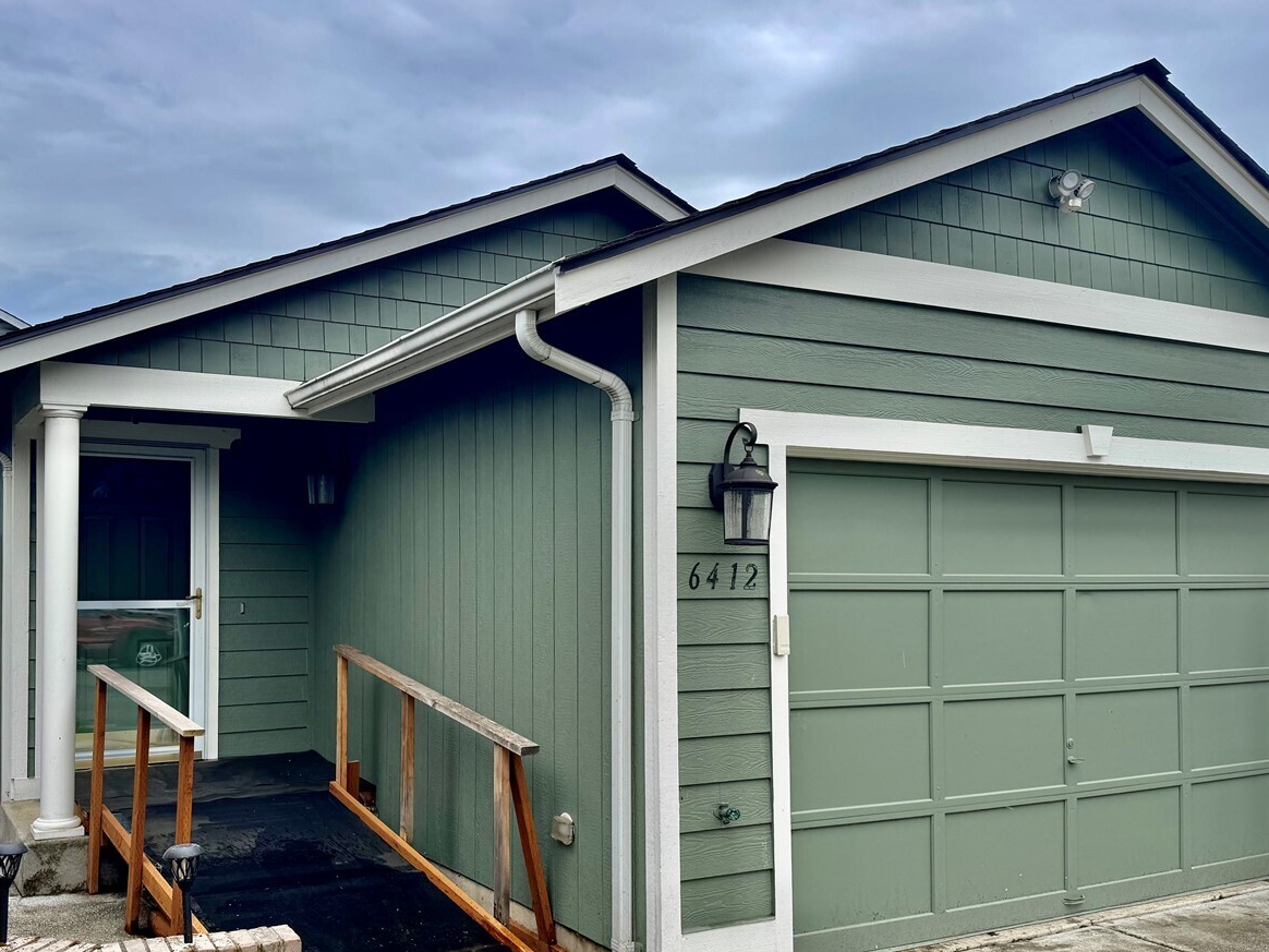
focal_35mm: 33
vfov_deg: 42.8
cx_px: 546
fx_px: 1210
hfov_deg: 55.2
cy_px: 552
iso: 80
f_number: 1.78
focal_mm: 6.76
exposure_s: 1/1678
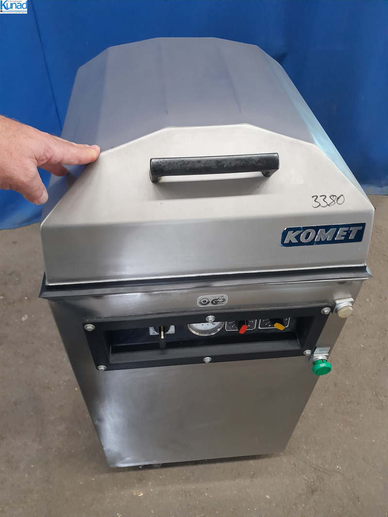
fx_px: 388
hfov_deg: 53.1
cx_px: 194
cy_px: 258
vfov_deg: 67.3
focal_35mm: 26
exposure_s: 1/30
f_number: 1.8
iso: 320
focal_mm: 4
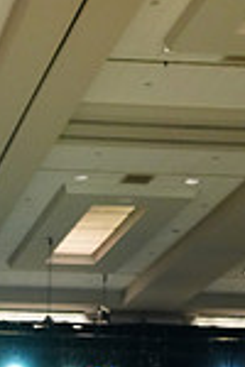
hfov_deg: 10.6
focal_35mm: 124
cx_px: -141
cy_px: 668
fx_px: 1266
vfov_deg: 14.5
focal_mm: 32
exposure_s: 1/500
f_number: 4
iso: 4000
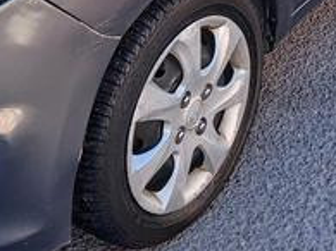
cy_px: -150
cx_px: 245
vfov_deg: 15.4
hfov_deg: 22.3
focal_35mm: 87
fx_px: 844
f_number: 1.8
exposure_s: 1/100
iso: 32
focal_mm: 3.98
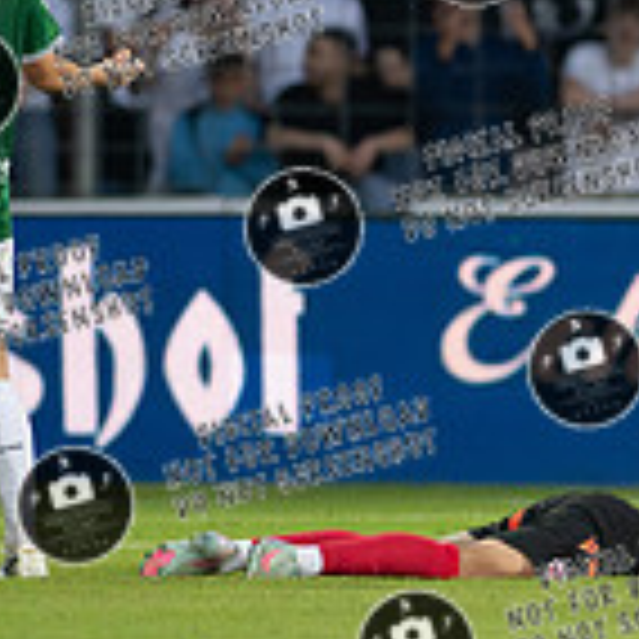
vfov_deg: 0.9
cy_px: -50
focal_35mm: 1850
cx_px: 1484
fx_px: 38637
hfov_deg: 0.9
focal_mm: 300
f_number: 3.2
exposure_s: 1/1250
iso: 4000
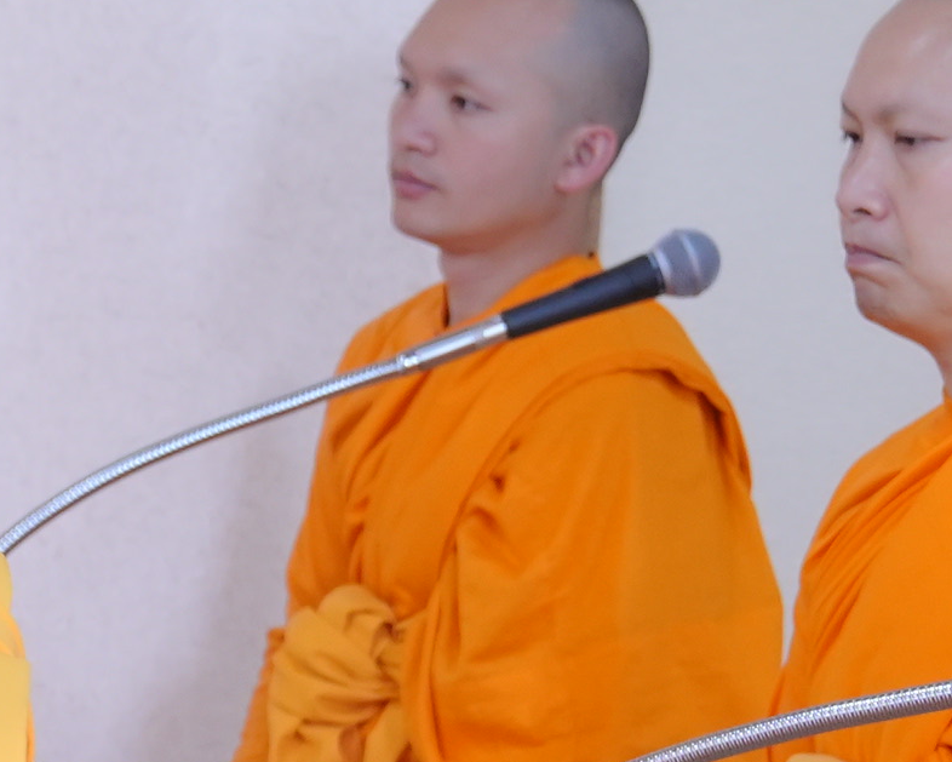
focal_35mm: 187
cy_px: 964
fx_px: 5269
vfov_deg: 8.2
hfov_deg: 10.2
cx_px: -168
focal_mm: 34
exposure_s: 1/90
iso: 1000
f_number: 4
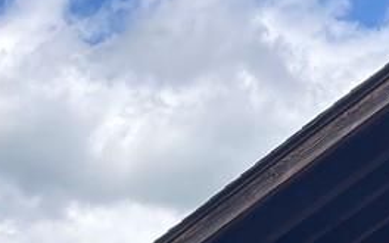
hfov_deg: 19.5
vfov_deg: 11.4
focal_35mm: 107
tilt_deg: +3.9
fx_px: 1134
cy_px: 432
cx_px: 172
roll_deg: +0.9
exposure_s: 1/1252
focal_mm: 5.1
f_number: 1.6
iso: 50
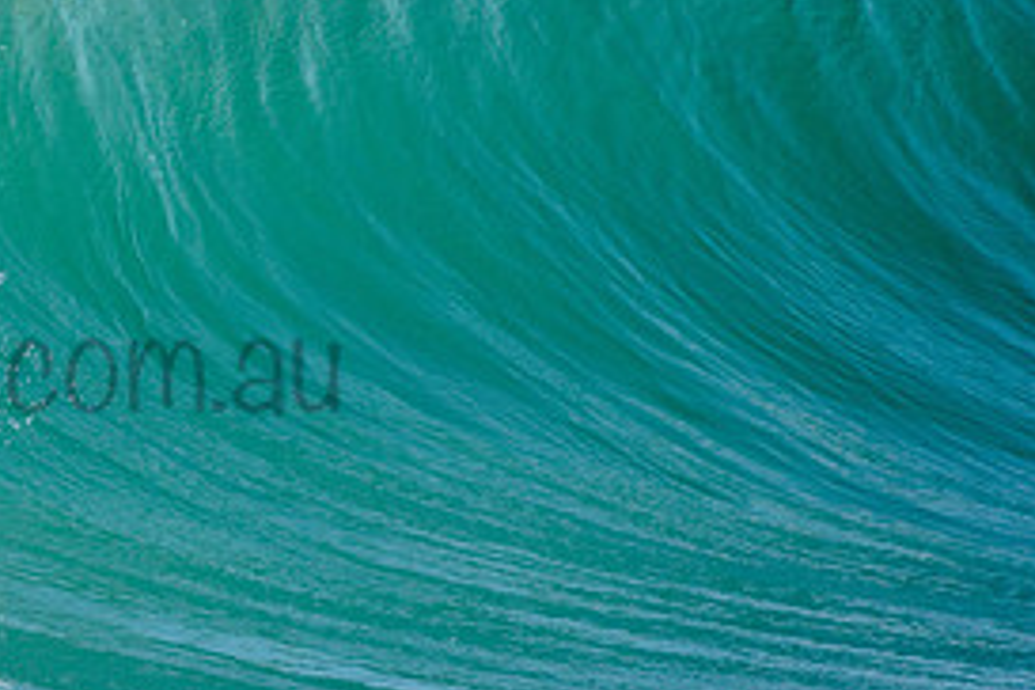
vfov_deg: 1.1
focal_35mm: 1276
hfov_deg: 1.6
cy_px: 324
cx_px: -61
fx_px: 36682
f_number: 5.6
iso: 320
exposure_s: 1/1250
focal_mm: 400
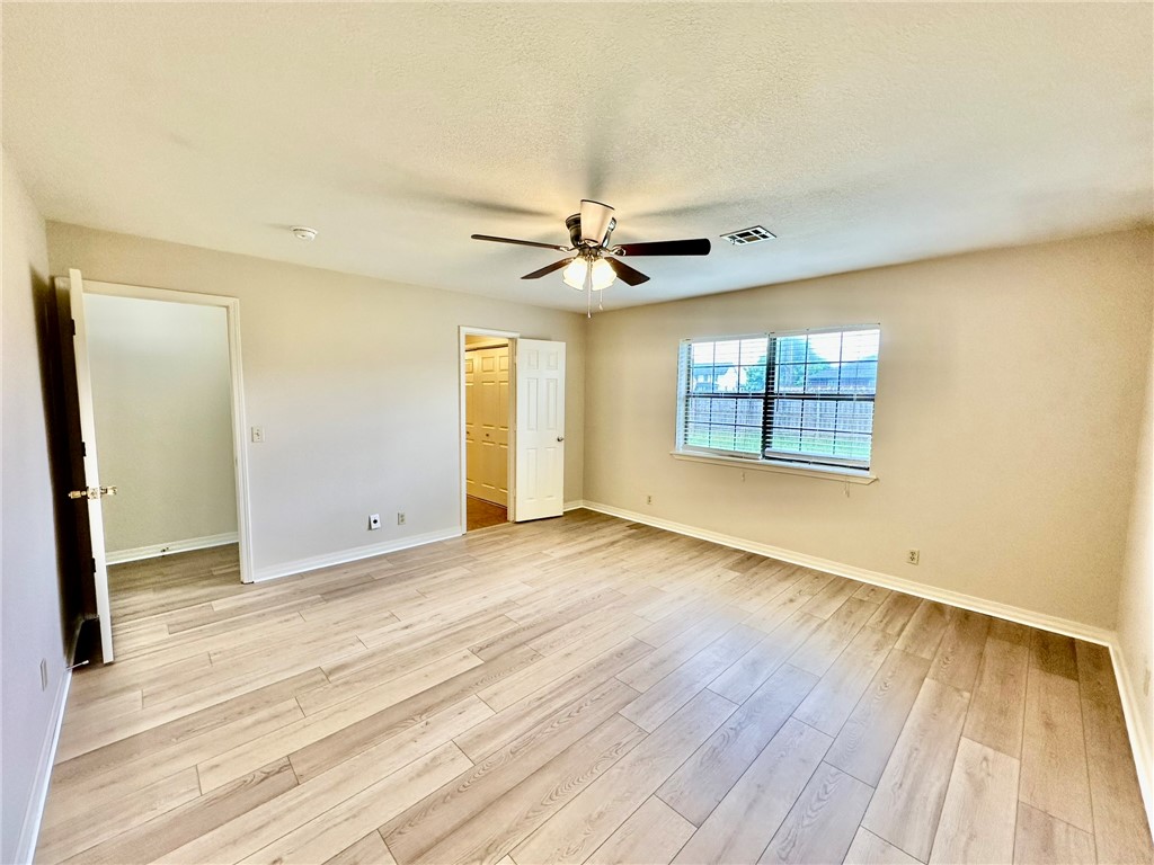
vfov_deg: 85.7
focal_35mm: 14
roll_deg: -0.5
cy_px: 432
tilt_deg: -5.3
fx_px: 467
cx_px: 577
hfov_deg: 102.1
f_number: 2.2
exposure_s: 1/120
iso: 160
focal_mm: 2.22
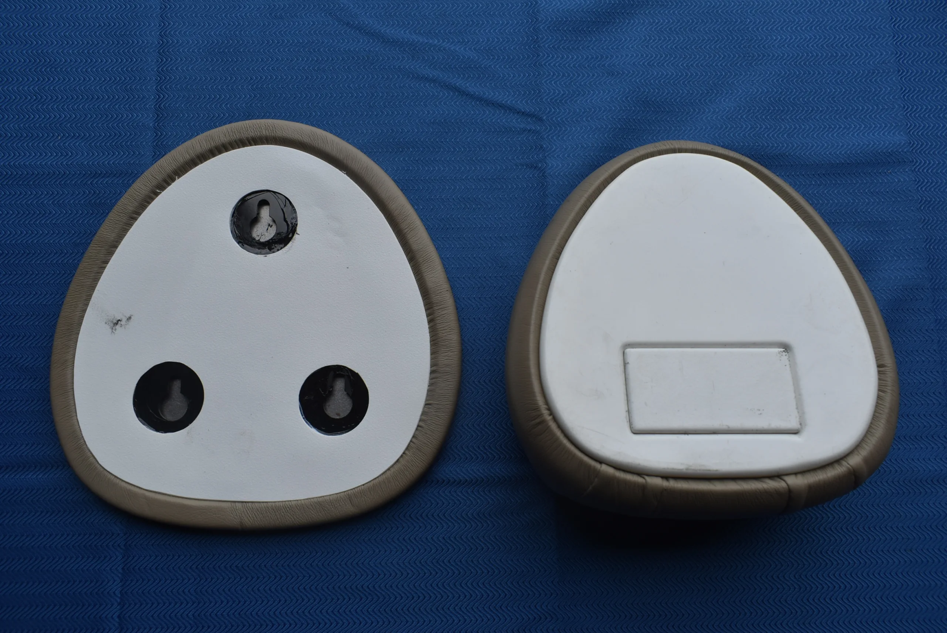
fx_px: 711
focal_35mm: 27
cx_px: 474
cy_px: 316
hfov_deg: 67.3
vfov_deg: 48.0
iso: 200
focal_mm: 18
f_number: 8
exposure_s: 1/500
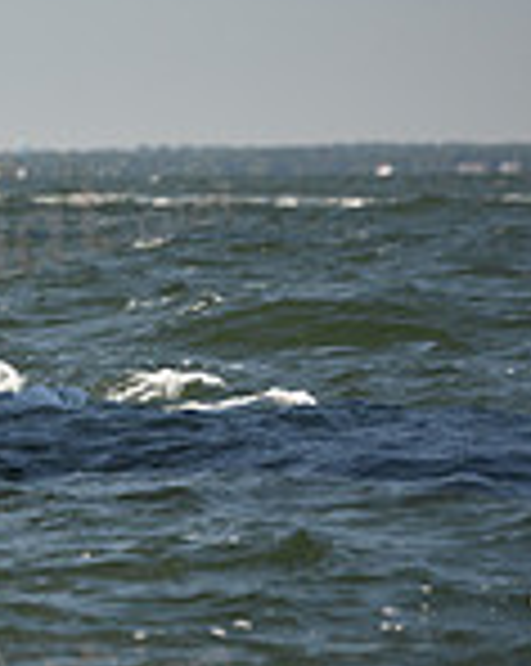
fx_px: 9409
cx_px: -630
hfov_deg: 3.2
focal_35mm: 478
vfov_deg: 4.1
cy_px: 97
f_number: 3.2
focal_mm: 130
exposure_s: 1/1250
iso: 250
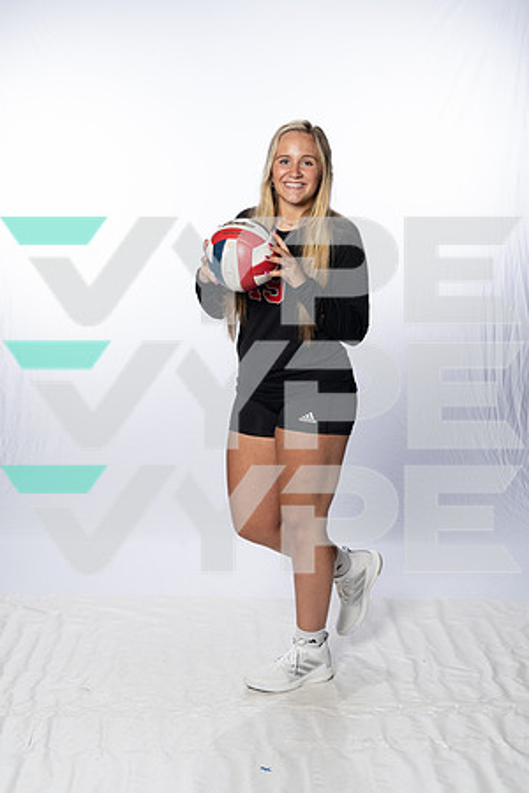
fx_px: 1146
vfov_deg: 38.2
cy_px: 396
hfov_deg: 26.0
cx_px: 264
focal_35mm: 52
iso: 640
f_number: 8
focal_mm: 52
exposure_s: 1/250
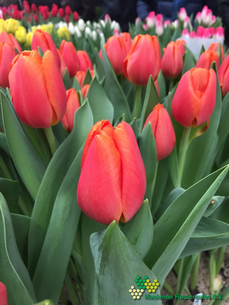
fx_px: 256
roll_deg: +1.5
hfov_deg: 48.2
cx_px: 114
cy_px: 152
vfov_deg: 61.7
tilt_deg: -28.9
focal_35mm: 29
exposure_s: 1/33
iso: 40
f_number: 2.2
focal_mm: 4.15
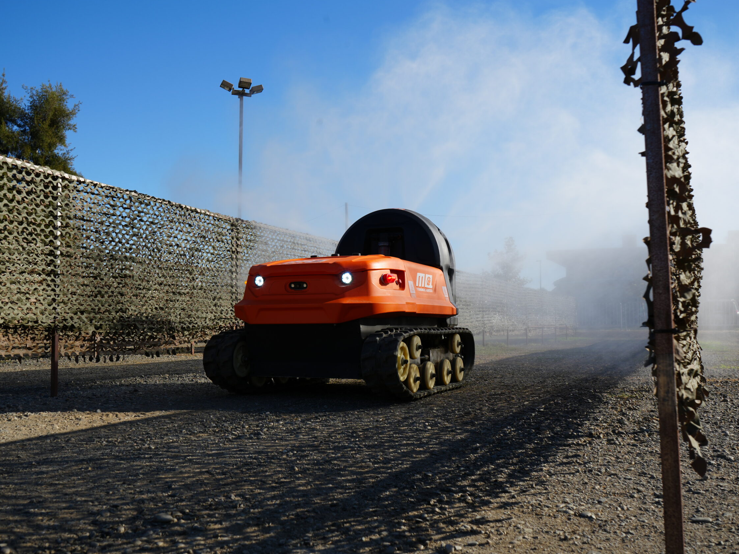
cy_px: 277
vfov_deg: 42.9
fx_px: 704
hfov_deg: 55.4
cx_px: 364
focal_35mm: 33
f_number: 10
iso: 100
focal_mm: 30
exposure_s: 1/200
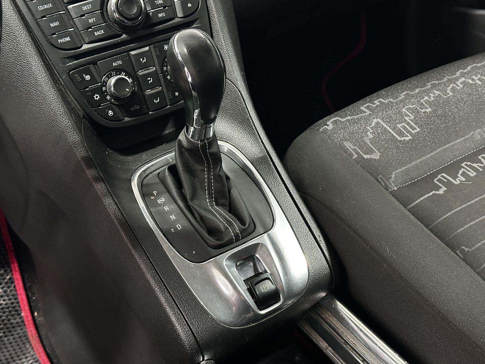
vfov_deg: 30.3
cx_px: 242
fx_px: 673
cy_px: 182
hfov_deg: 39.7
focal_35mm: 48
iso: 500
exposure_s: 1/25
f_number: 1.78
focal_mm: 6.86
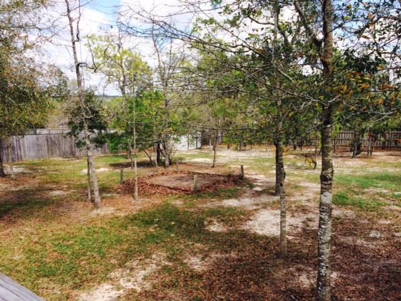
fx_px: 348
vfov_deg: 46.8
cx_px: 200
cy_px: 150
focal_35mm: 30
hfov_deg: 60.0
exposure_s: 1/1325
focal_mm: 4.12
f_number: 2.2
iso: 50
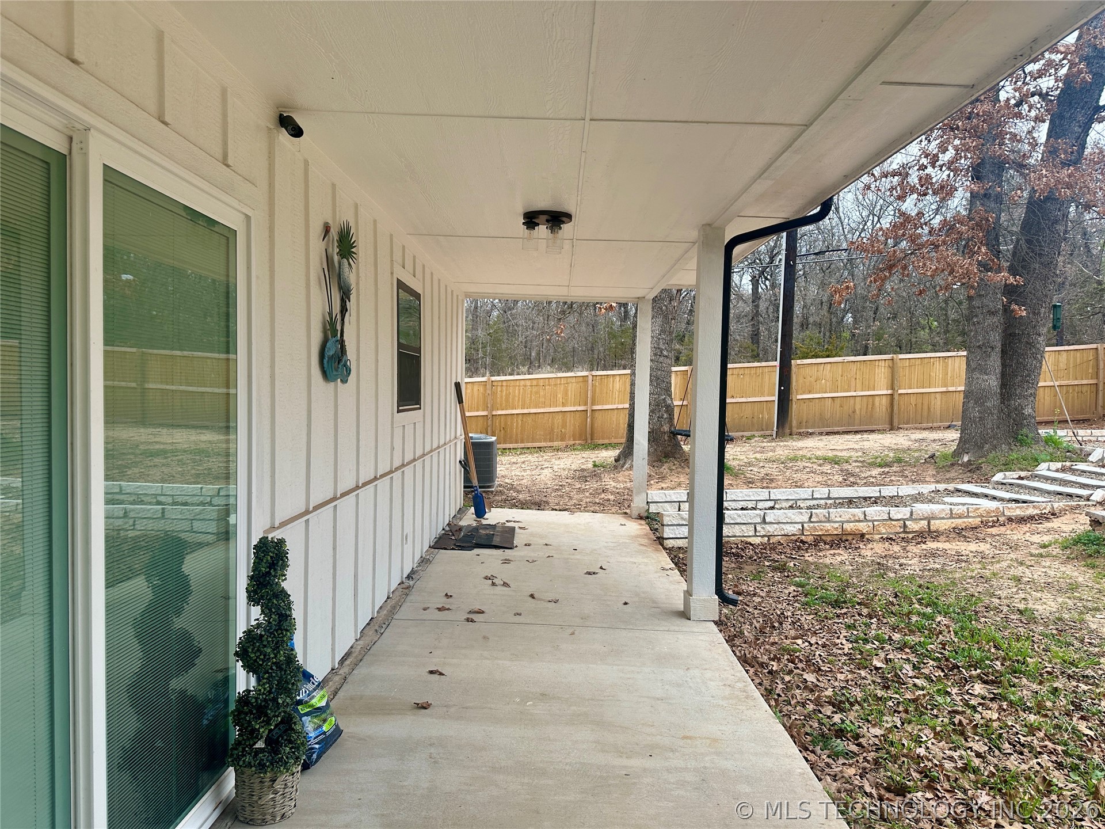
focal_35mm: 24
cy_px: 414
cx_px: 552
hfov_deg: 71.6
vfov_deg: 56.8
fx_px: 766
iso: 80
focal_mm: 6.86
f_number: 1.78
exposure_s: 1/521
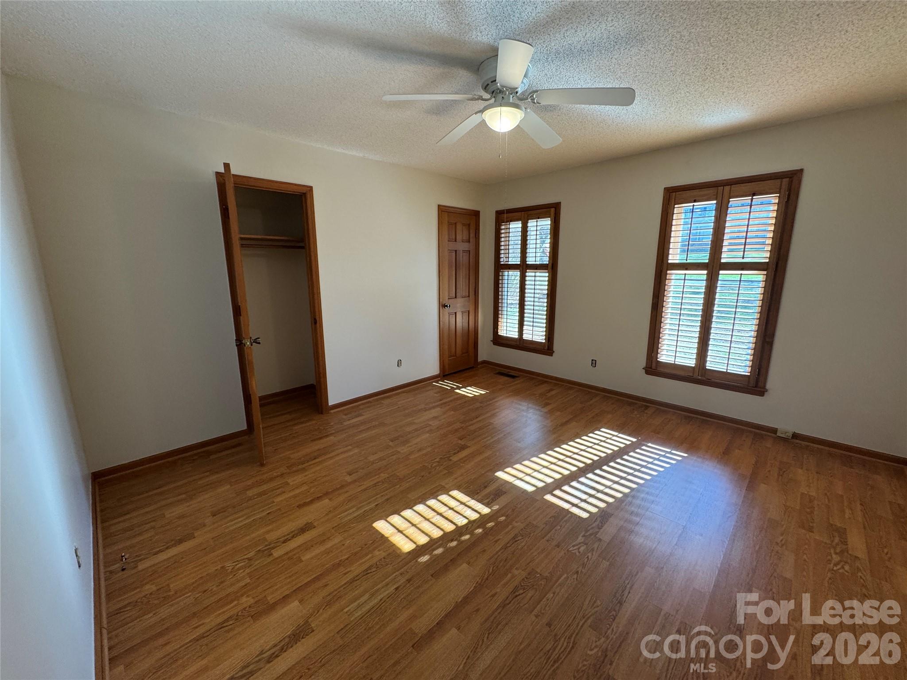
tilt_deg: -11.1
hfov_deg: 102.1
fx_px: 367
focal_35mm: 14
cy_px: 340
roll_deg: +1.2
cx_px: 454
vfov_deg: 85.7
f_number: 2.2
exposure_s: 1/120
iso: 200
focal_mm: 2.22
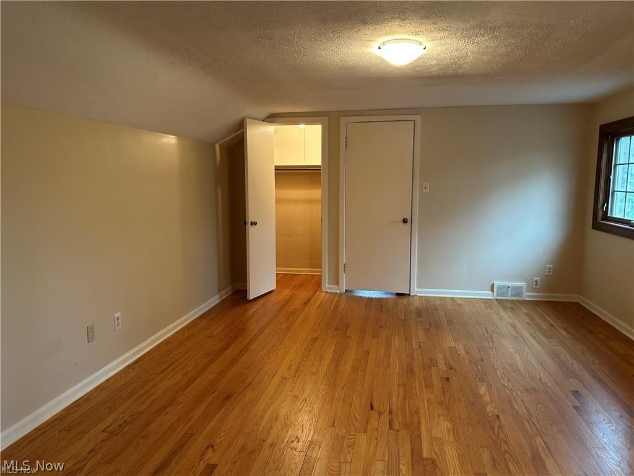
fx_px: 476
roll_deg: +0.6
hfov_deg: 67.3
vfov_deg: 53.1
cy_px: 238
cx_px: 317
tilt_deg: -7.4
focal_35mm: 26
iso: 200
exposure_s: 1/60
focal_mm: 5.7
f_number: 1.5
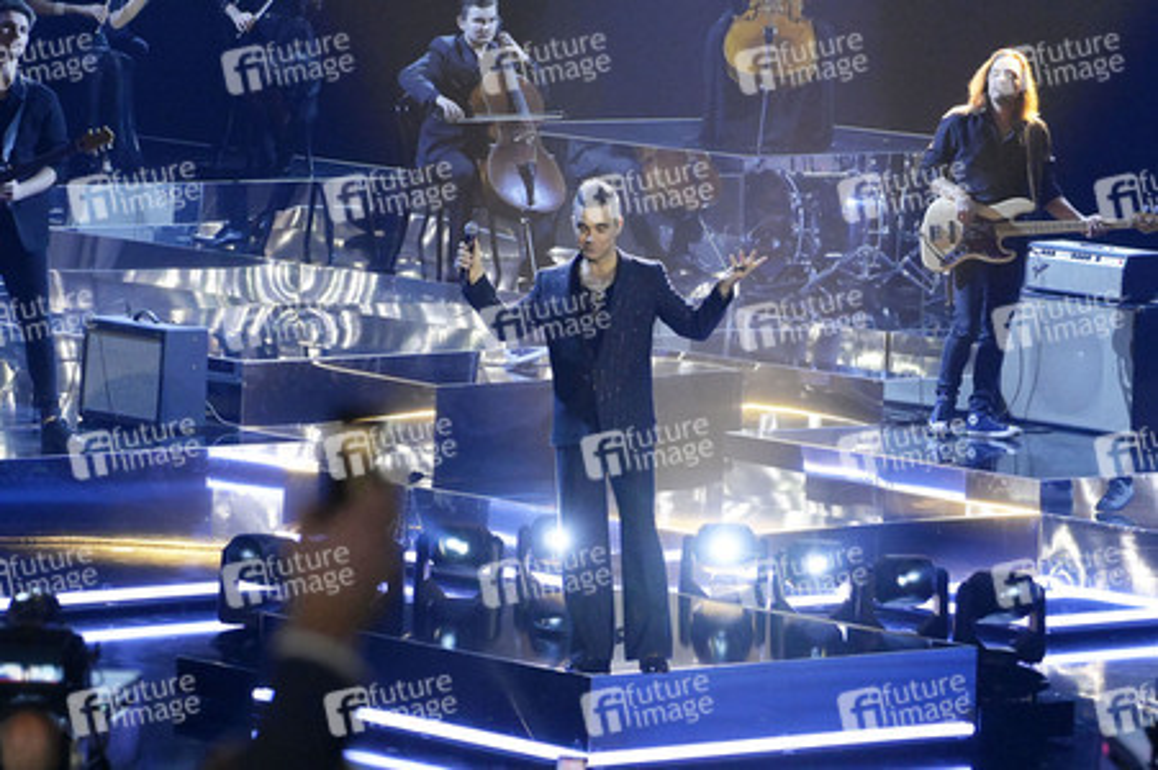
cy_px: 385
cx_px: 579
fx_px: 6428
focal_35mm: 200
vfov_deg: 6.9
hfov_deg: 10.3
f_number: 5.6
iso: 12800
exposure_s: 1/400
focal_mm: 200
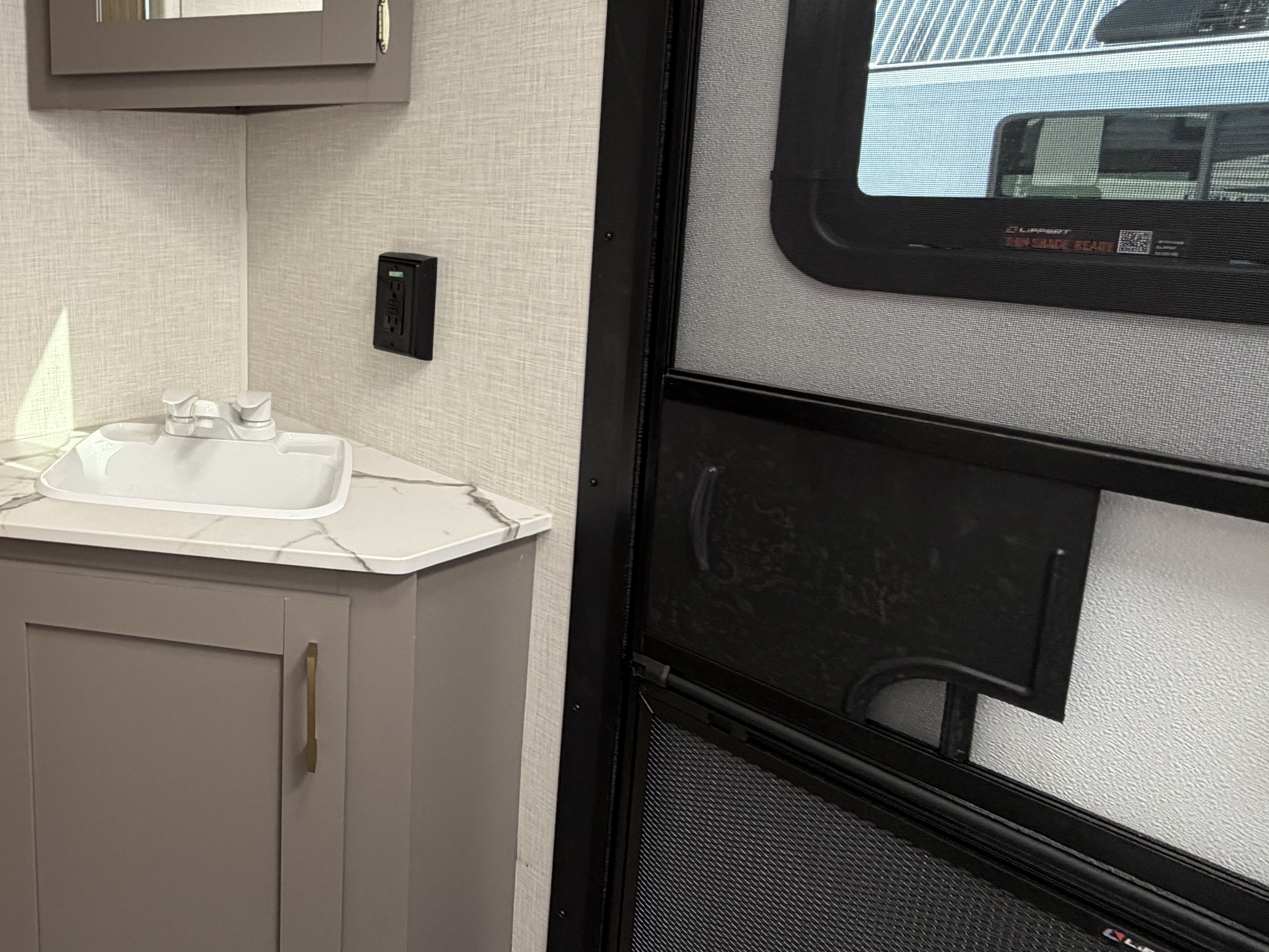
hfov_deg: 61.0
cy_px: 318
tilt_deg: -8.2
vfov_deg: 53.8
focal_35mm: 25
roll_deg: +0.9
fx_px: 916
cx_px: 179
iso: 160
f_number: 2.2
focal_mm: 2.22
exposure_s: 1/121
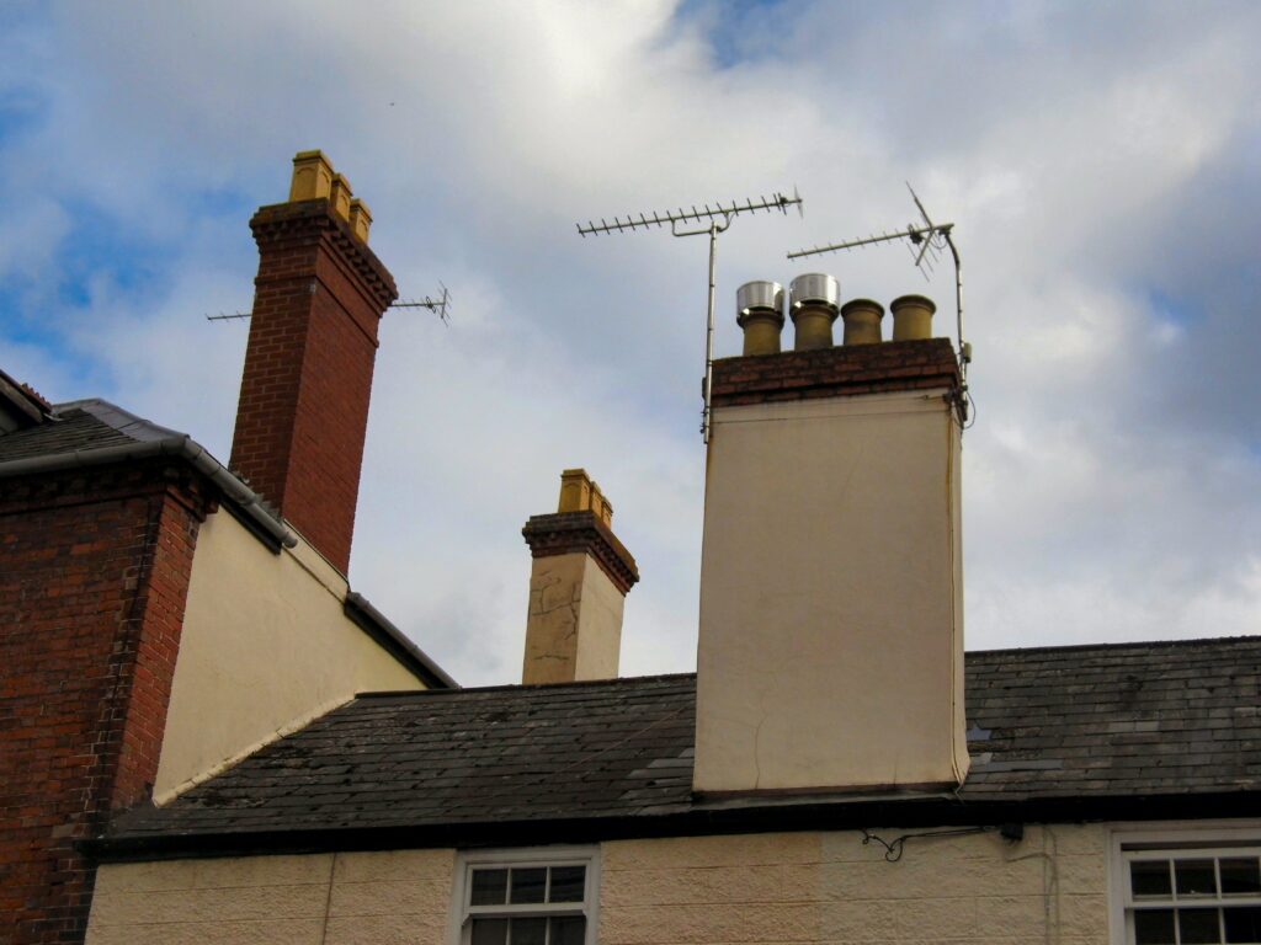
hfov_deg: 33.2
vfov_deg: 25.2
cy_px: 472
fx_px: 2113
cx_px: 630
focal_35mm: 58
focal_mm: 10.4
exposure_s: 1/200
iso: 100
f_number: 11.1
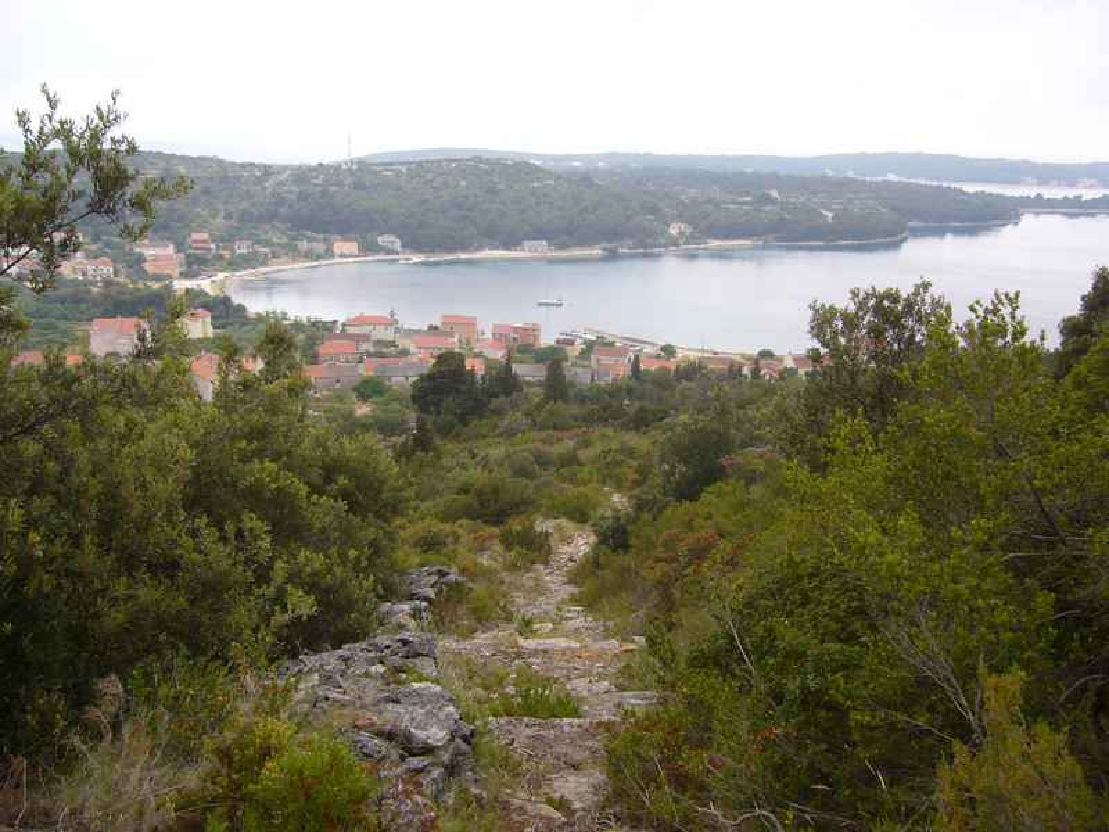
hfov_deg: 52.6
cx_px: 554
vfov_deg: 40.7
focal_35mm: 35
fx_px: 1121
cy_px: 416
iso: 80
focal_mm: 5.8
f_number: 2.8
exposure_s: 1/80
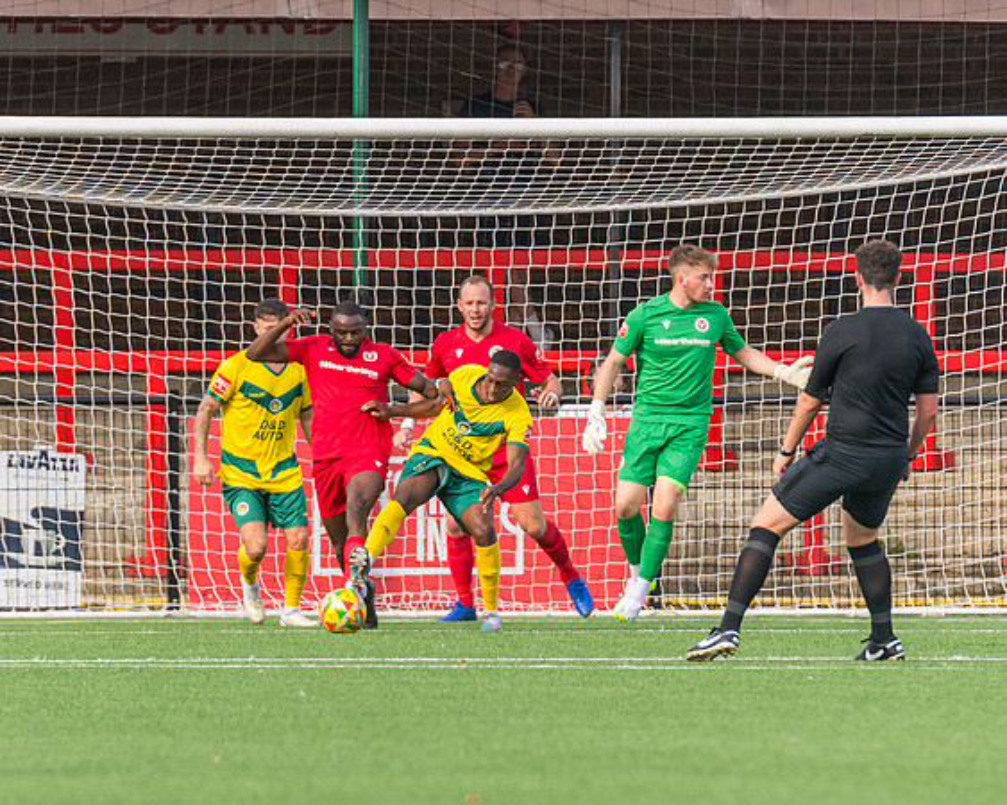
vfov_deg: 2.1
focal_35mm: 726
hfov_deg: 2.7
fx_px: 21626
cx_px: 400
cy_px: 278
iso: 400
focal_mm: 300
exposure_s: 1/2000
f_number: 4
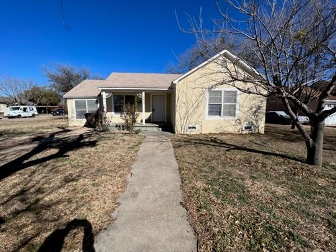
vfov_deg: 89.9
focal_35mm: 13
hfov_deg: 106.2
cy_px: 126
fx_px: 126
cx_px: 168
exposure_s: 1/3040
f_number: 1.8
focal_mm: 1.57
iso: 32
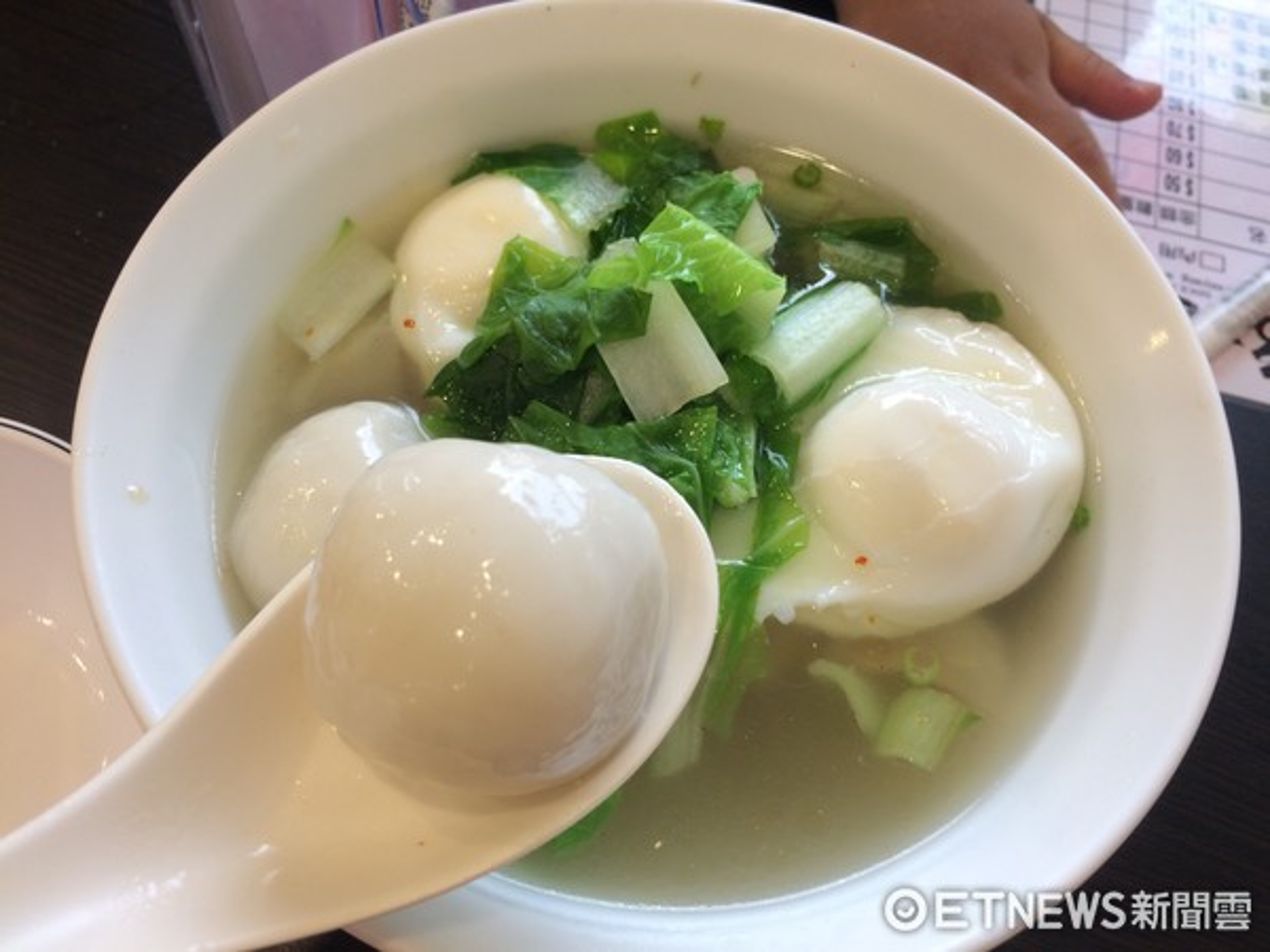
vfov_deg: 48.2
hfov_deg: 61.7
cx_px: 635
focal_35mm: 29
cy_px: 476
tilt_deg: -60.0
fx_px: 1064
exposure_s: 1/30
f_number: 2.2
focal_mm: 4.15
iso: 32
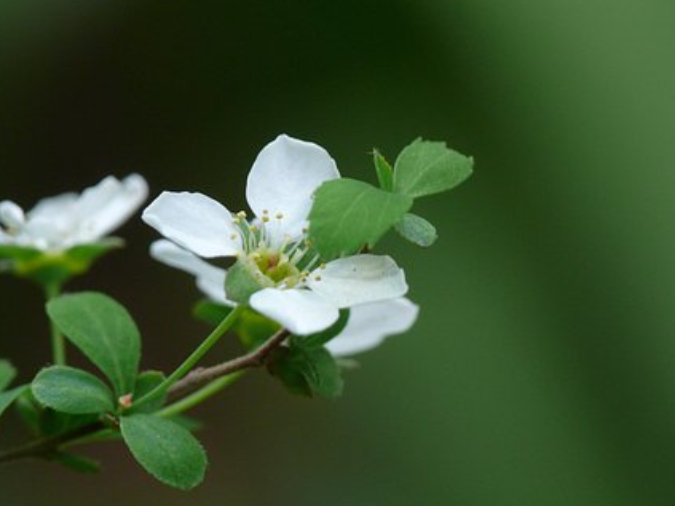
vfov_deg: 5.0
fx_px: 5848
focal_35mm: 300
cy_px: 284
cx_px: 274
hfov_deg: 6.6
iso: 200
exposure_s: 1/30
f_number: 7.1
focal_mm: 52.4
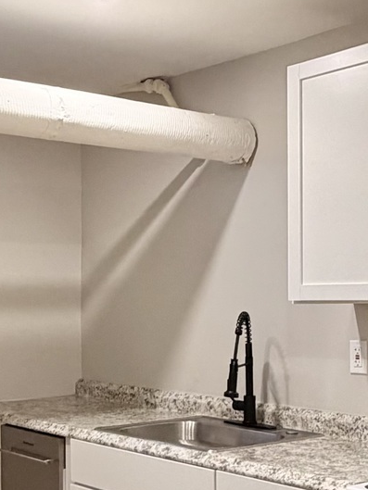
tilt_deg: -1.1
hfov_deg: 23.9
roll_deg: -0.3
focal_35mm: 61
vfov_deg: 31.4
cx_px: 116
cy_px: 323
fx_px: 864
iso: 320
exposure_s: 1/120
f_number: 2.2
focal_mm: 2.22
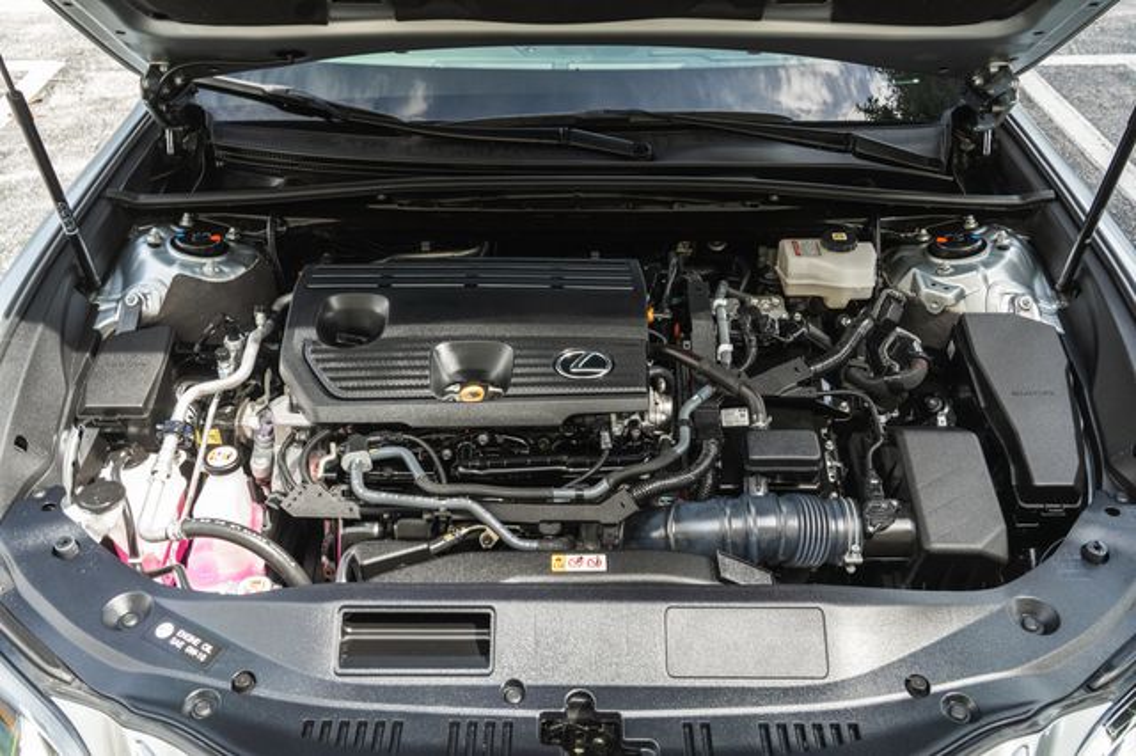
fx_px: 1041
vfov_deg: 39.9
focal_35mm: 33
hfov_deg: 57.2
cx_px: 568
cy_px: 378
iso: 640
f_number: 8
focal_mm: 33
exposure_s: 1/50
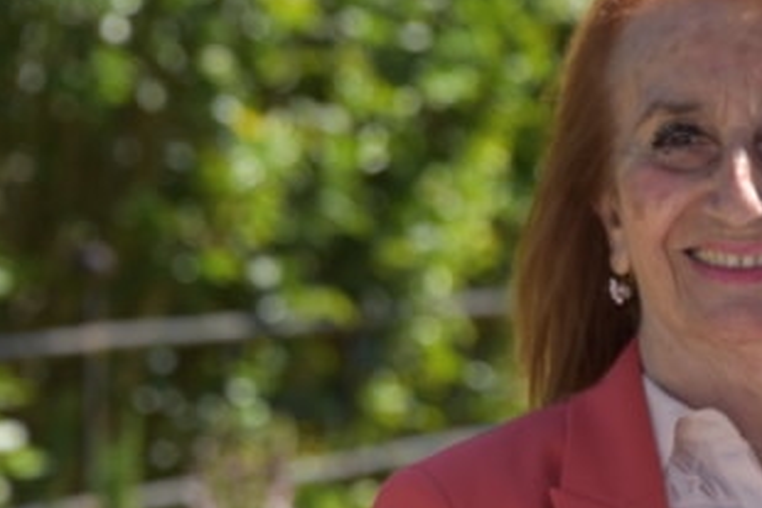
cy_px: 280
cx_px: 678
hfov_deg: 5.8
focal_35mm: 354
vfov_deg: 3.9
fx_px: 7496
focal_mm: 122
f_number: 7.1
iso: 100
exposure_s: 1/200
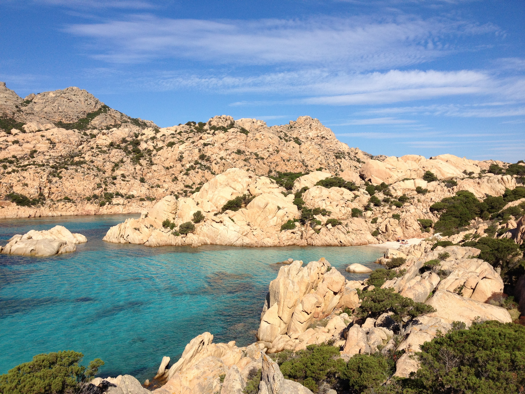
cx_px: 262
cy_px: 197
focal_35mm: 35
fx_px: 531
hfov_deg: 52.6
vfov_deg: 40.7
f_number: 2.4
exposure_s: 1/2513
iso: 64
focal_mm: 4.28
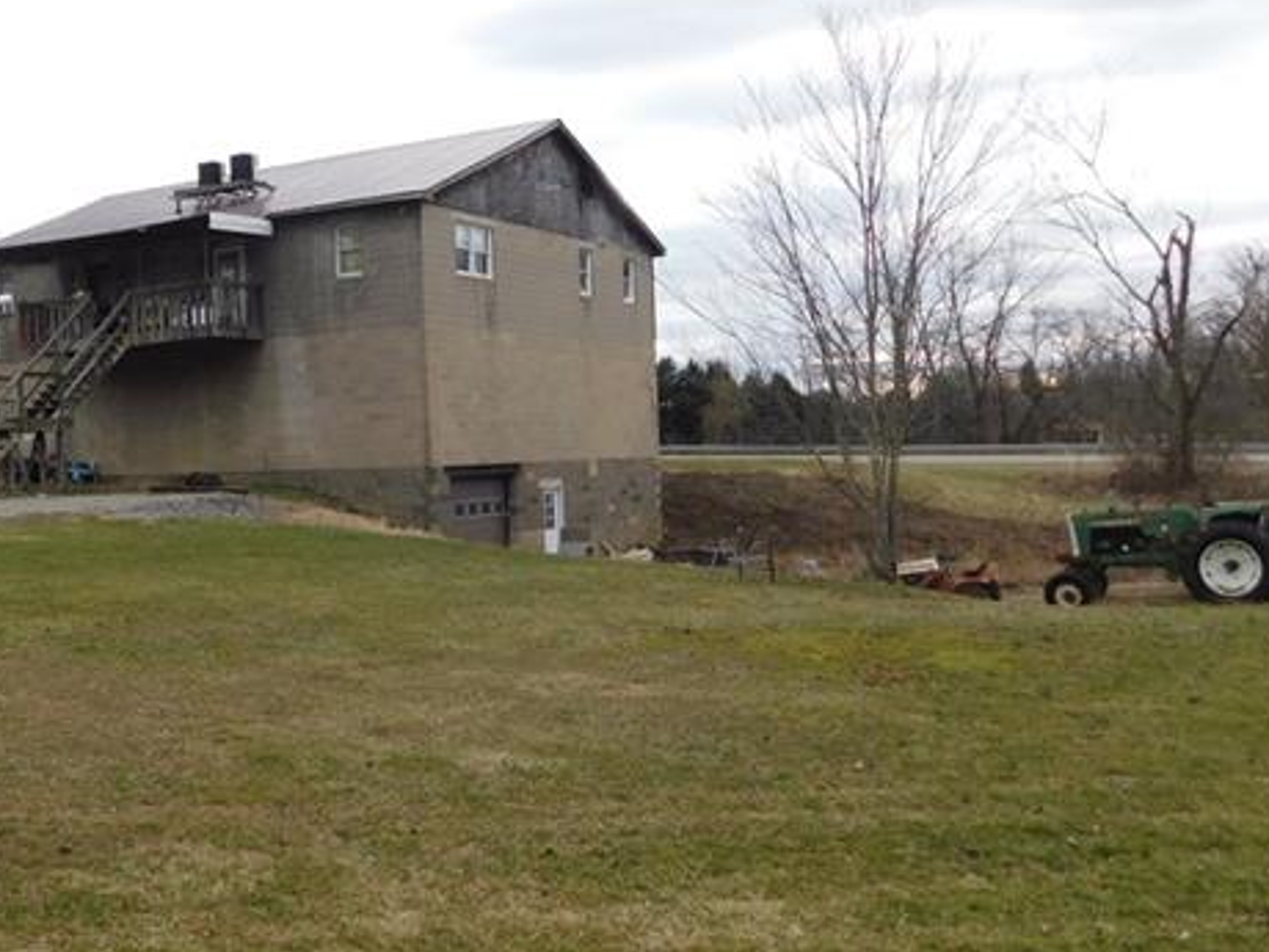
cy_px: 395
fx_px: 1466
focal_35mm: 40
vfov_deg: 35.9
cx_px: 425
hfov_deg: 46.1
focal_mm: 4
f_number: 3
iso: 125
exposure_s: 1/400
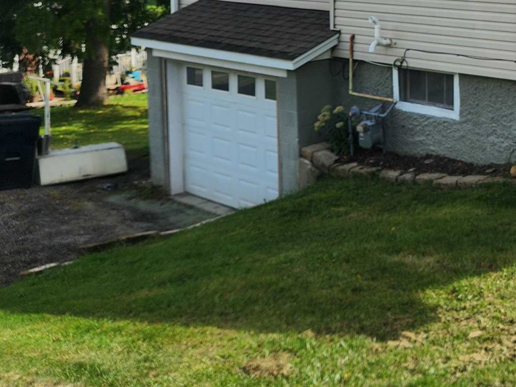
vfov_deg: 23.3
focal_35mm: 59
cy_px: -40
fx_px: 879
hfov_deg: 29.4
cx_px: 571
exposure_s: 1/1090
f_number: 1.8
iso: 20
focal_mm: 5.4
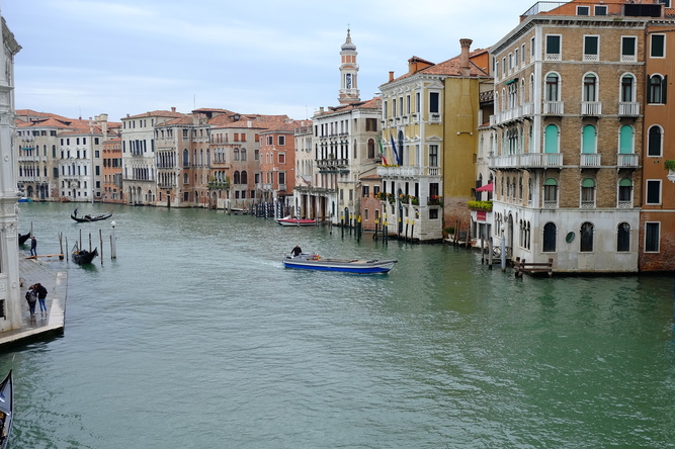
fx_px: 787
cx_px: 399
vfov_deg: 31.8
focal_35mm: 42
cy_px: 246
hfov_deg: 46.2
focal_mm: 23
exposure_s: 1/170
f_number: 4
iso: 200
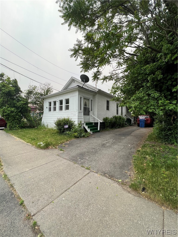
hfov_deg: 89.9
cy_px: 118
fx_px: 89
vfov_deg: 106.2
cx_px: 89
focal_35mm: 13
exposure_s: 1/742
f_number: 1.8
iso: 32
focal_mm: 1.57
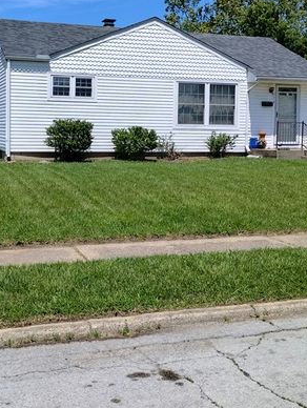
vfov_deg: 39.4
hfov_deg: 30.3
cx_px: 126
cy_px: 153
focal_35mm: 48
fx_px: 566
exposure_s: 1/886
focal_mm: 4.27
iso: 100
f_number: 1.8
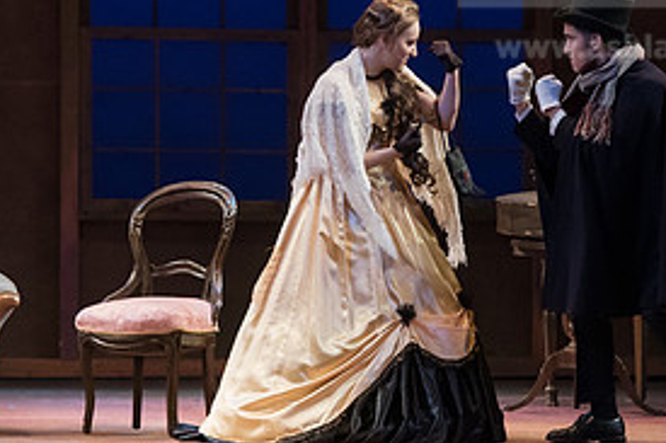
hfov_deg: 6.7
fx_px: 5657
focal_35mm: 306
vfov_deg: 4.5
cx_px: 385
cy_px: 98
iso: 5000
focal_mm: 145
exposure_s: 1/500
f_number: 3.5
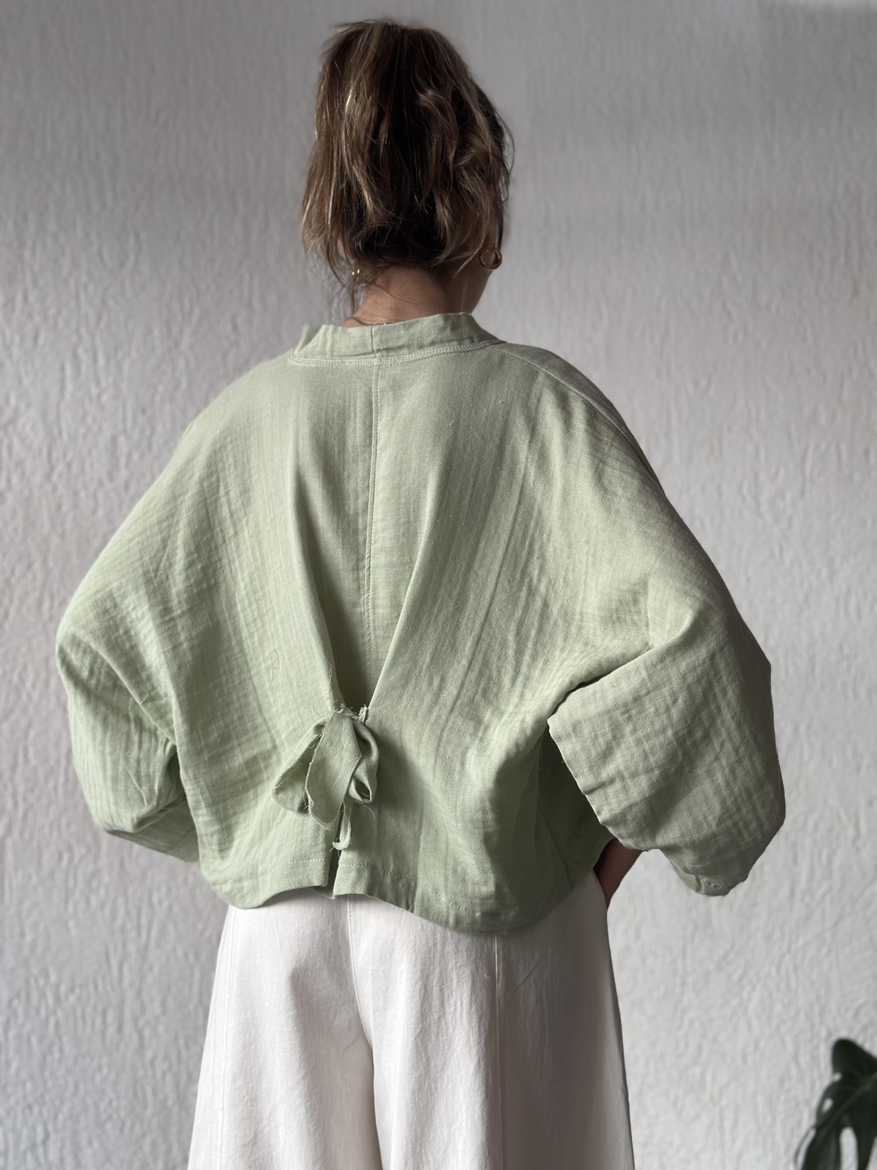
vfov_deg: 39.7
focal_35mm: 48
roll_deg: +0.0
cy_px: 585
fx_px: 1621
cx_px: 438
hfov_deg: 30.3
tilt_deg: +2.9
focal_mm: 6.86
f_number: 1.78
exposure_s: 1/179
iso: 80
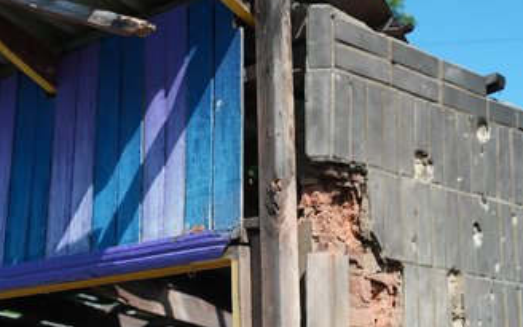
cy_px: 149
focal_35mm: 87
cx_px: 279
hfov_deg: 23.8
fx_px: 1240
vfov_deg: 15.0
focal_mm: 70
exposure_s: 1/125
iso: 800
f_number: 4.5
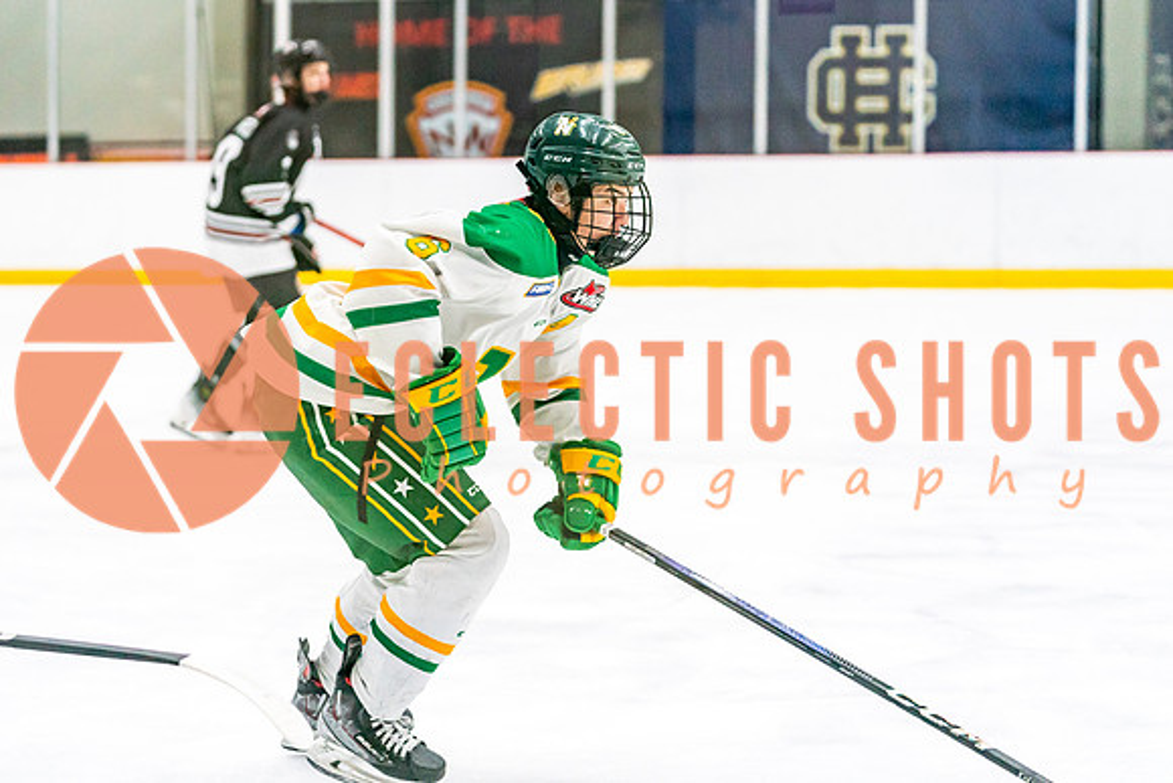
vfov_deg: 13.5
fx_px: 3311
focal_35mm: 102
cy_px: 298
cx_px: 459
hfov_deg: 20.1
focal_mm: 82
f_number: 2.8
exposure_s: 1/1250
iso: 3200
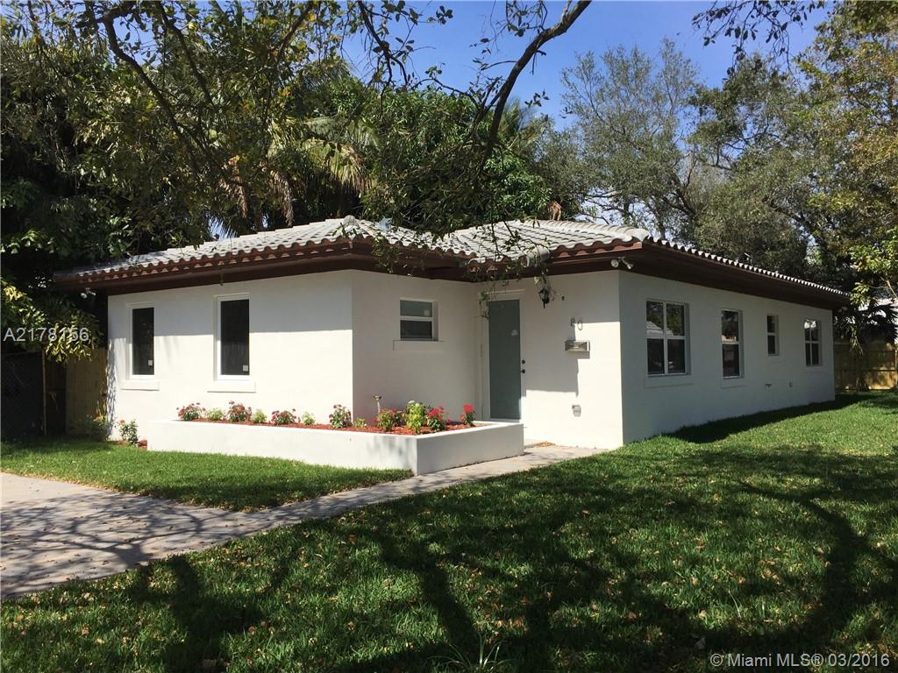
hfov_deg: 61.7
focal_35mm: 29
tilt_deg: +1.0
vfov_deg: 48.2
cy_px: 336
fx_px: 752
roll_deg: -0.8
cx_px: 449
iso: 32
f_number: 2.2
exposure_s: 1/2198
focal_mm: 4.15
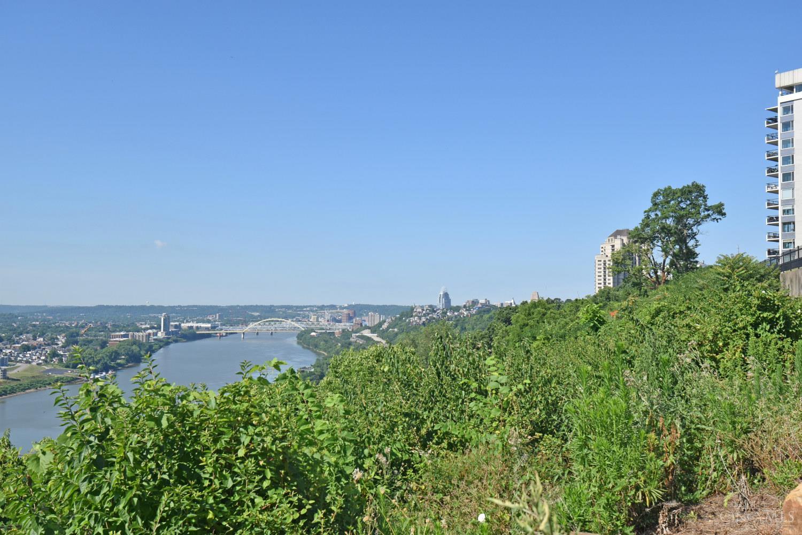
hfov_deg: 53.1
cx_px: 401
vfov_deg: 36.9
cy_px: 268
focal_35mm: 36
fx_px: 802
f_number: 9
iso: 200
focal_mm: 24
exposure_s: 1/320
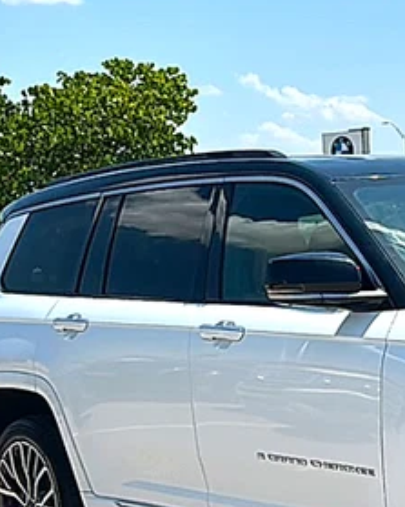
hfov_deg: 15.7
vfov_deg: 20.3
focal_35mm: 93
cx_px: 525
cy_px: 424
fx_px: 1394
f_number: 1.78
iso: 80
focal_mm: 6.86
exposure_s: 1/6667
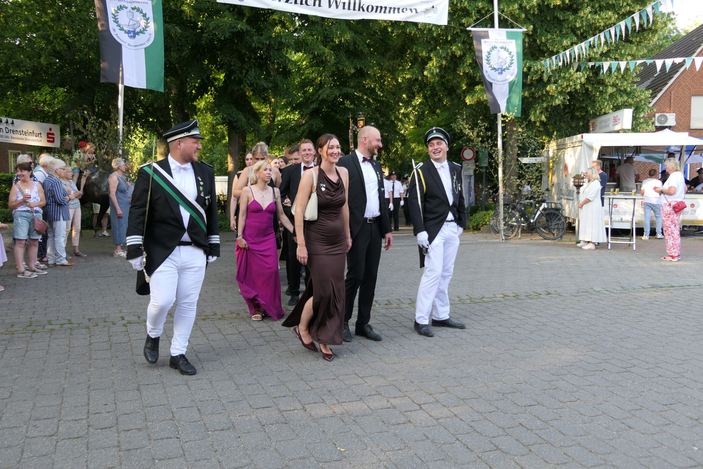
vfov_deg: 42.3
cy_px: 234
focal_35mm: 31
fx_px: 605
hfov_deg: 60.3
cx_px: 352
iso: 125
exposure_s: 1/125
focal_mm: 11.5
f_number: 3.1
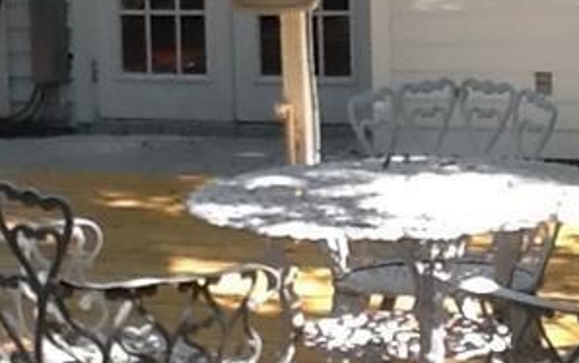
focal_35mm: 125
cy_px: 2
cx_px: 451
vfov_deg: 10.4
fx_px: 1975
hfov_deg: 16.6
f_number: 2.4
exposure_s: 1/201
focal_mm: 2.03
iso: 40
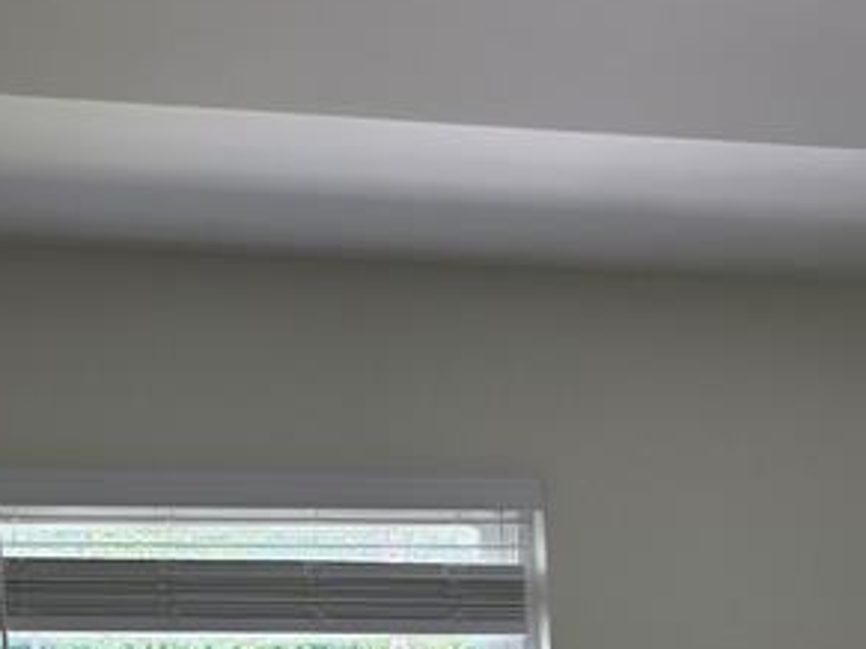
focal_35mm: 81
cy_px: 860
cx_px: 533
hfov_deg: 24.1
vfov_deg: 17.1
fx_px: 2026
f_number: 1.7
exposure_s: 1/120
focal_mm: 6.3
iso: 25
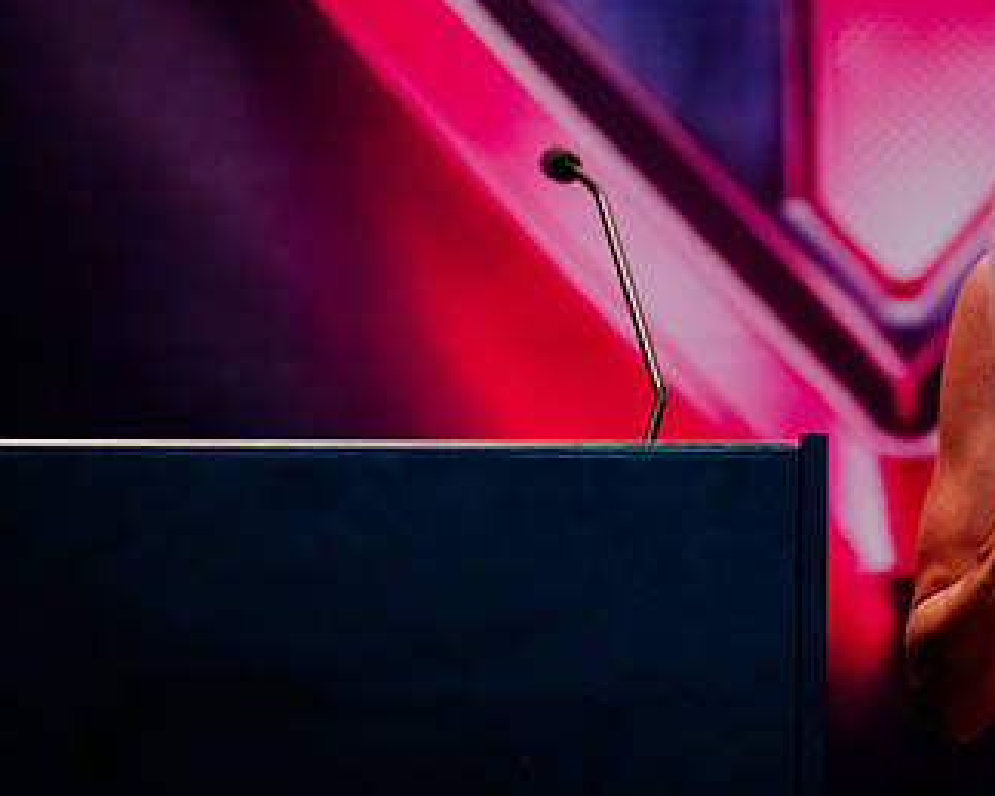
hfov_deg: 5.3
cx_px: 777
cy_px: 197
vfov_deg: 4.2
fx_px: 10834
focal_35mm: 368
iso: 4000
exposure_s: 1/250
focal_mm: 185
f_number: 2.8
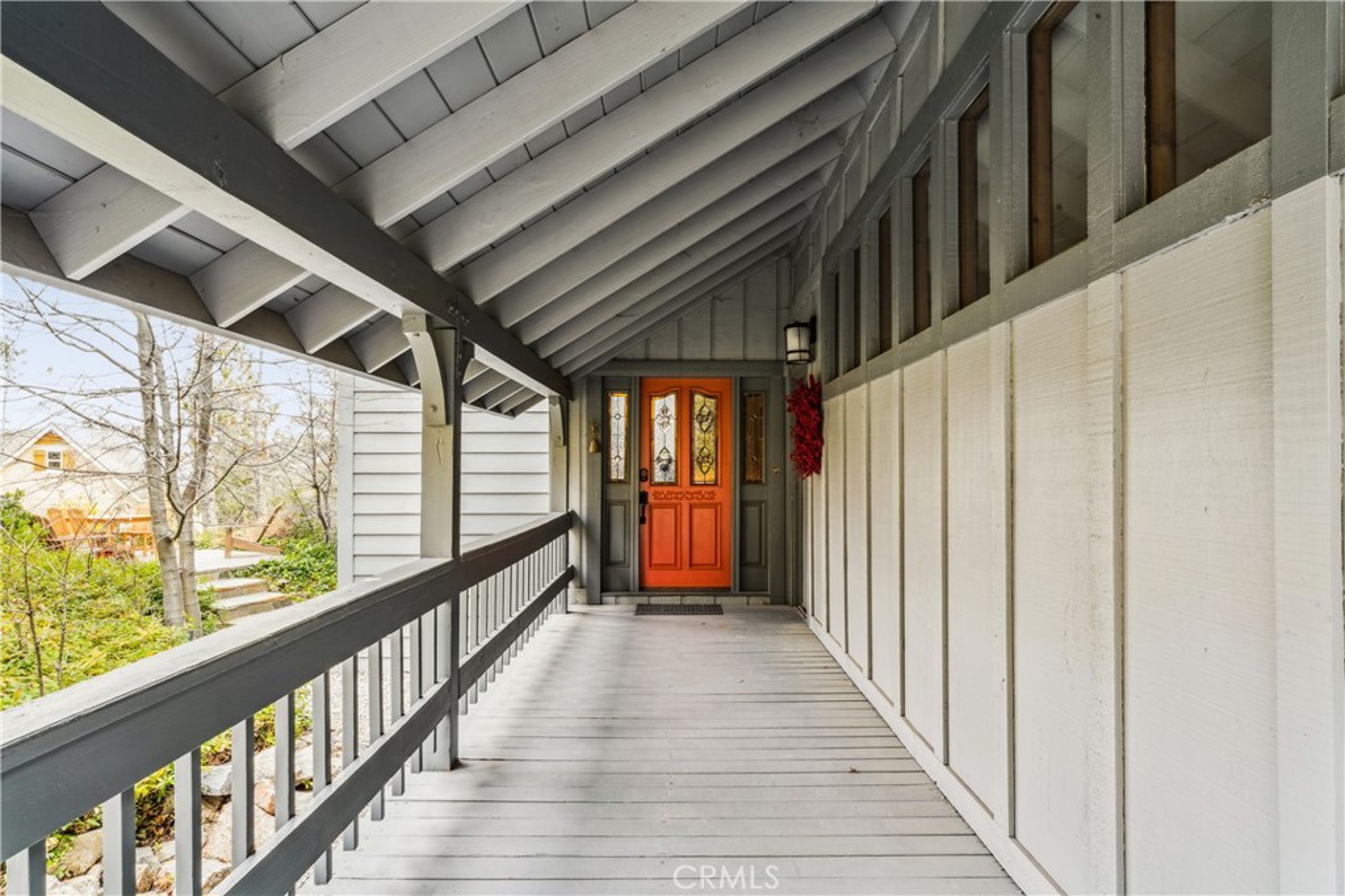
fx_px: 769
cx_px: 672
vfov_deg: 60.4
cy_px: 448
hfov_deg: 82.3
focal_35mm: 21
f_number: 22
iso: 100
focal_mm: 20.6
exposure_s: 1.3
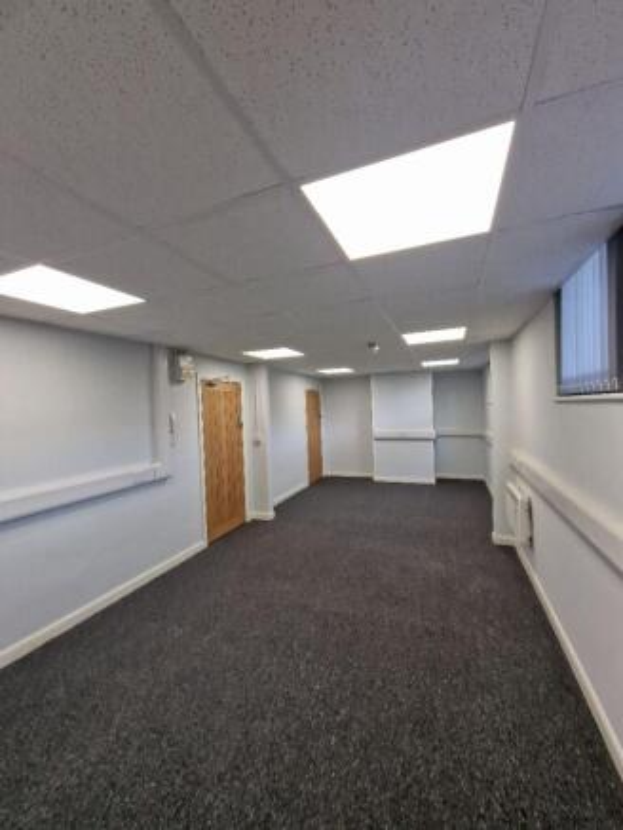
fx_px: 312
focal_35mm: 13
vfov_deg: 106.2
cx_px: 312
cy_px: 415
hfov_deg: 89.9
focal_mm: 2.2
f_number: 2.2
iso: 80
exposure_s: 1/100
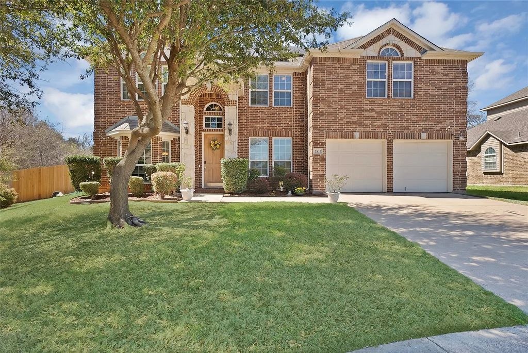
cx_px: 264
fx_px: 279
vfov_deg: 64.7
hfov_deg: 86.8
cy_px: 176
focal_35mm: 19
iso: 640
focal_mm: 19
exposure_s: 1/80
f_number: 9
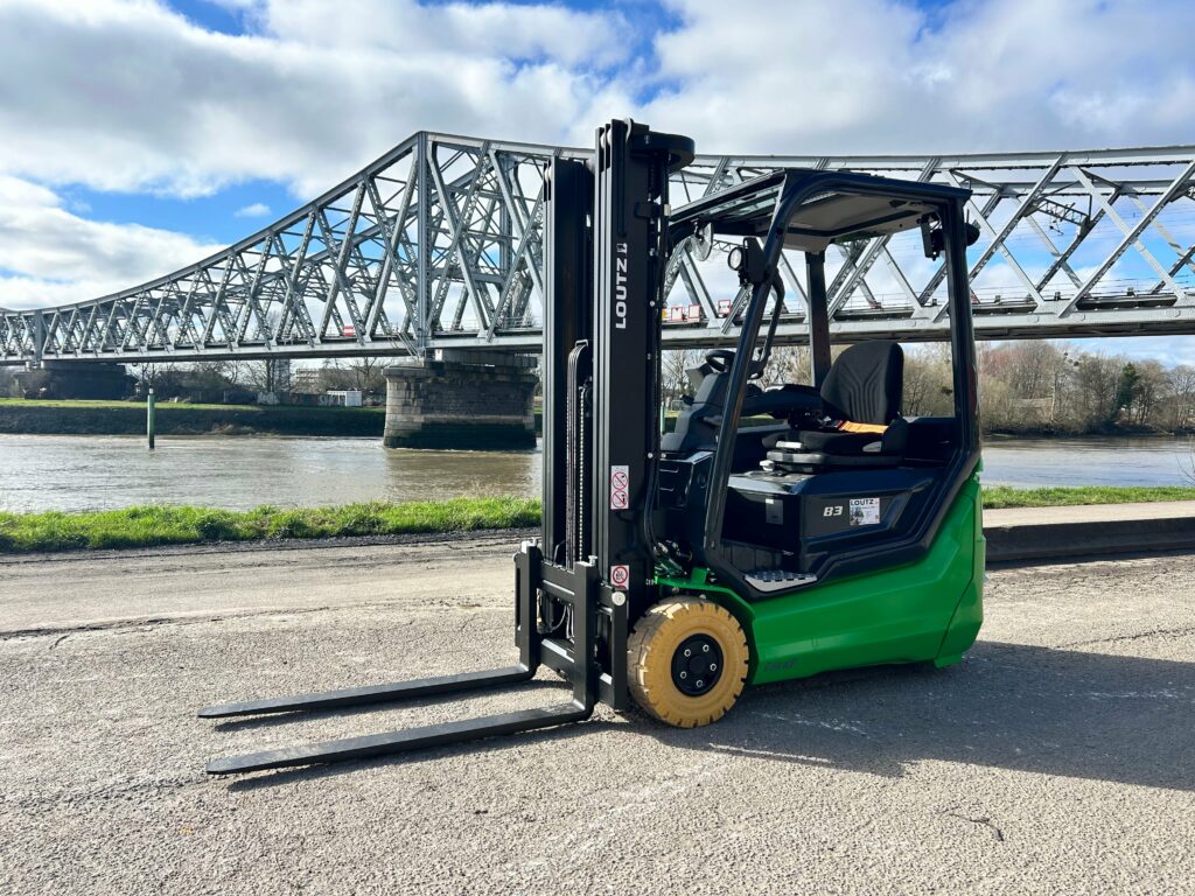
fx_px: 898
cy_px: 448
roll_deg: -1.7
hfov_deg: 67.3
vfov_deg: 53.1
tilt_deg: -3.2
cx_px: 598
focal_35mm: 26
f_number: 1.5
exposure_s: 1/2208
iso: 50
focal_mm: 5.7
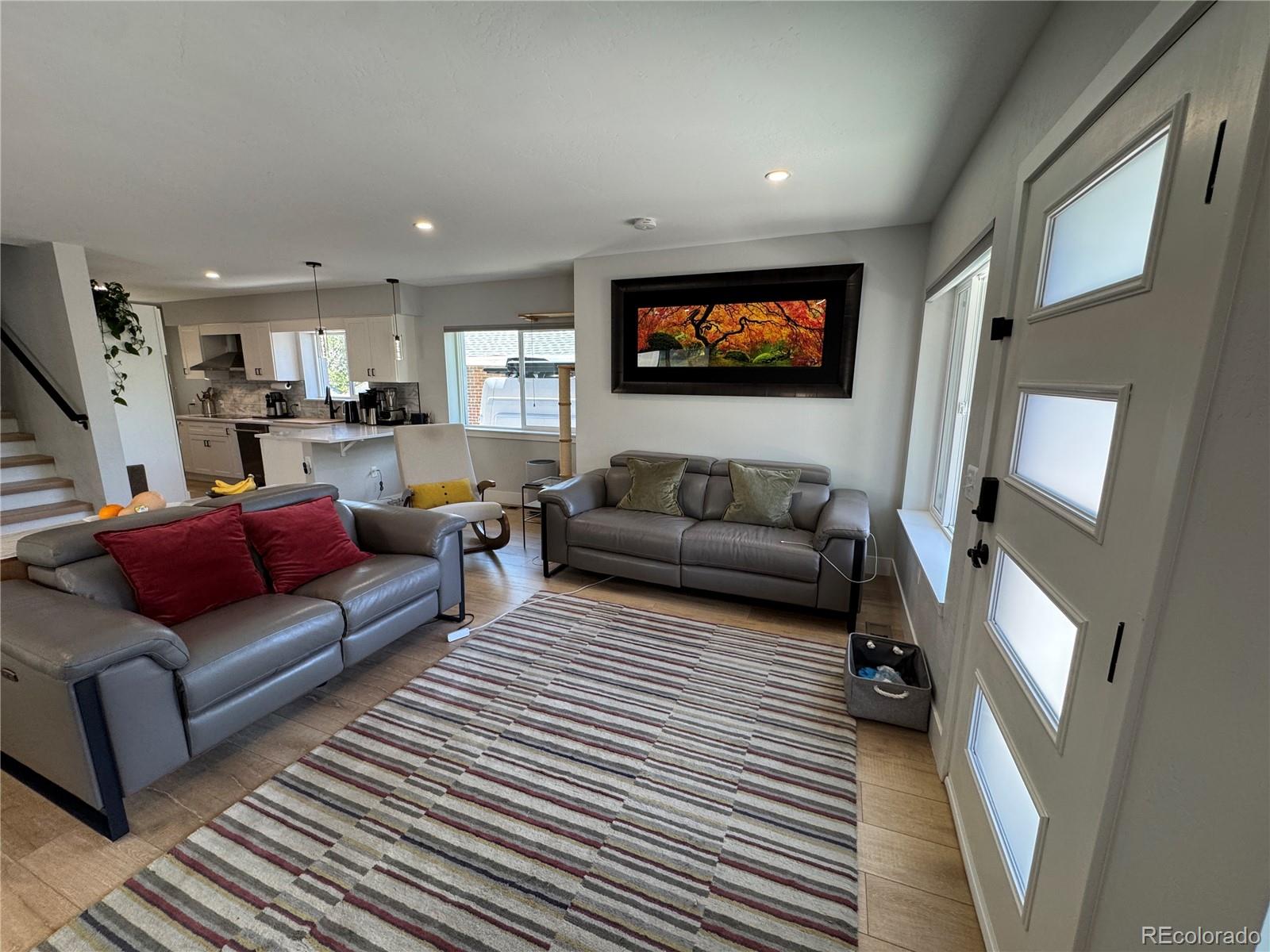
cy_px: 476
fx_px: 514
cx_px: 635
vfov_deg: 85.7
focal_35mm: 14
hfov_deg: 102.1
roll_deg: +0.3
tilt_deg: -11.1
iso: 160
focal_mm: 2.22
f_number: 2.2
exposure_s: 1/120
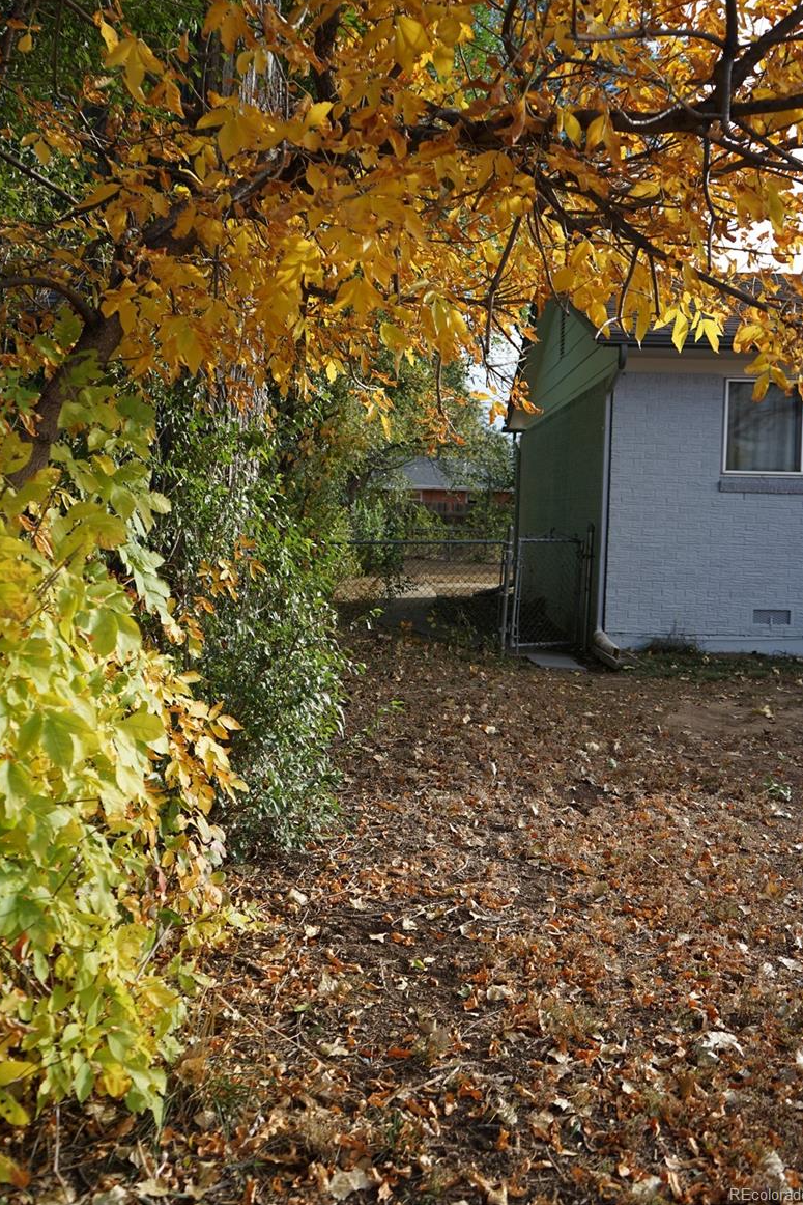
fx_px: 1070
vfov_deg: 58.7
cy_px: 585
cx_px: 404
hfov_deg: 41.1
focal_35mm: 32
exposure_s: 1/160
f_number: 4.5
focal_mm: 31
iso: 100
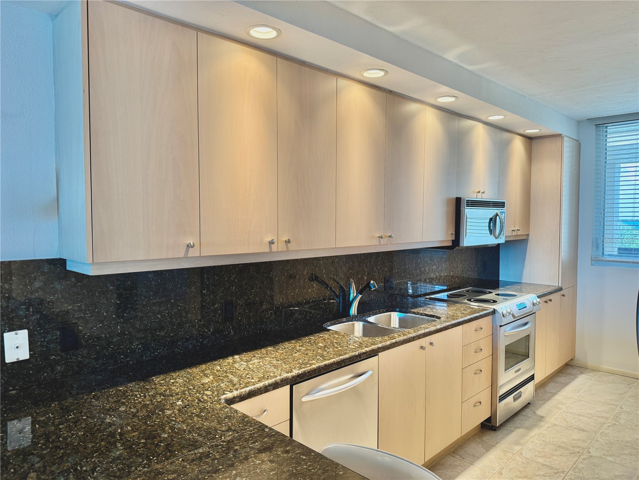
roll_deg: +0.0
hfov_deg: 71.6
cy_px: 240
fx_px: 443
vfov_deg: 56.8
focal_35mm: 24
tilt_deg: -3.0
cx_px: 320
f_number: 1.78
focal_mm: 6.76
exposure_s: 1/120
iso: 160
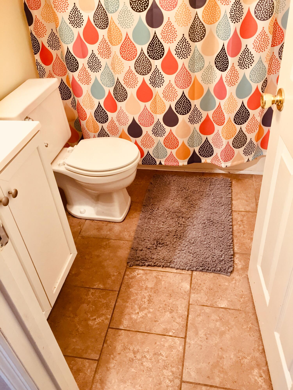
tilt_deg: -36.2
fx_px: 327
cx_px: 146
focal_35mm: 29
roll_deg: +6.0
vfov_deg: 61.7
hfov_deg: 48.2
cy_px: 195
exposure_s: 1/33
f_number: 2.2
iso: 80
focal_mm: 4.15
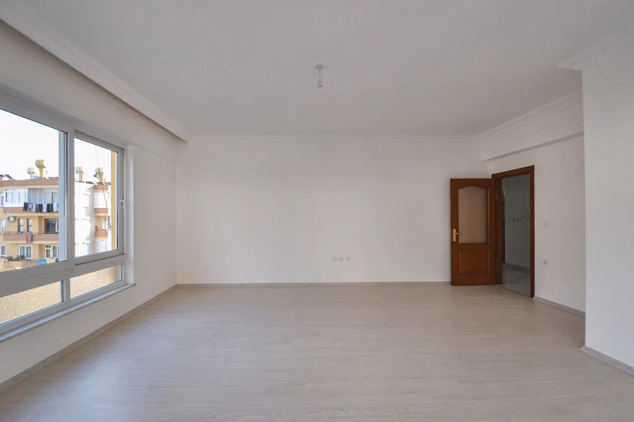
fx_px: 264
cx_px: 317
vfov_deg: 77.3
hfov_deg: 100.4
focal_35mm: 15
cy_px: 211
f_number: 5.6
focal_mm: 10
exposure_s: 1/125
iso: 280
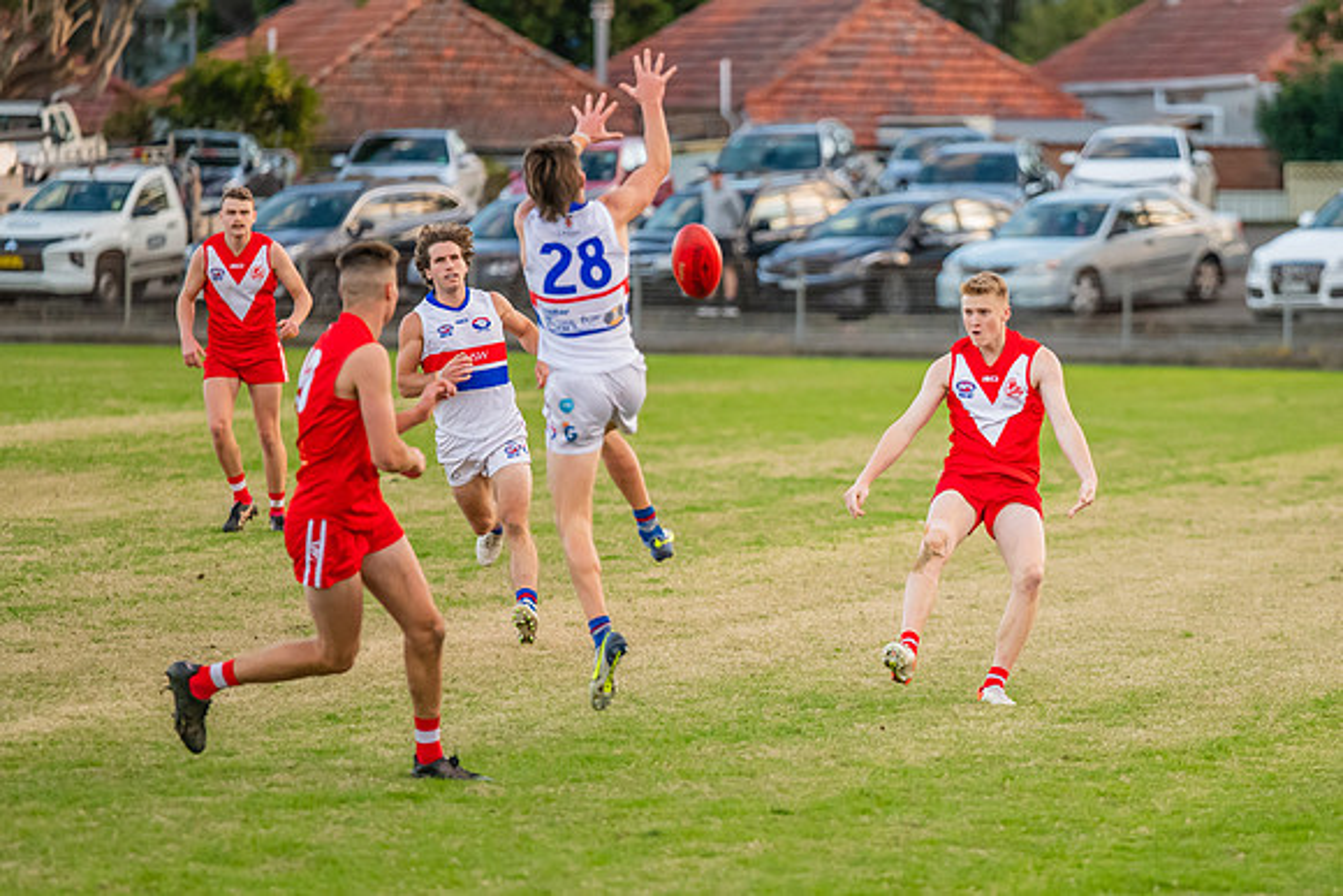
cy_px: 420
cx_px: 967
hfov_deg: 6.3
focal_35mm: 329
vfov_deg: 4.2
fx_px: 12280
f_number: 2.8
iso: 2500
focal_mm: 200
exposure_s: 1/1600
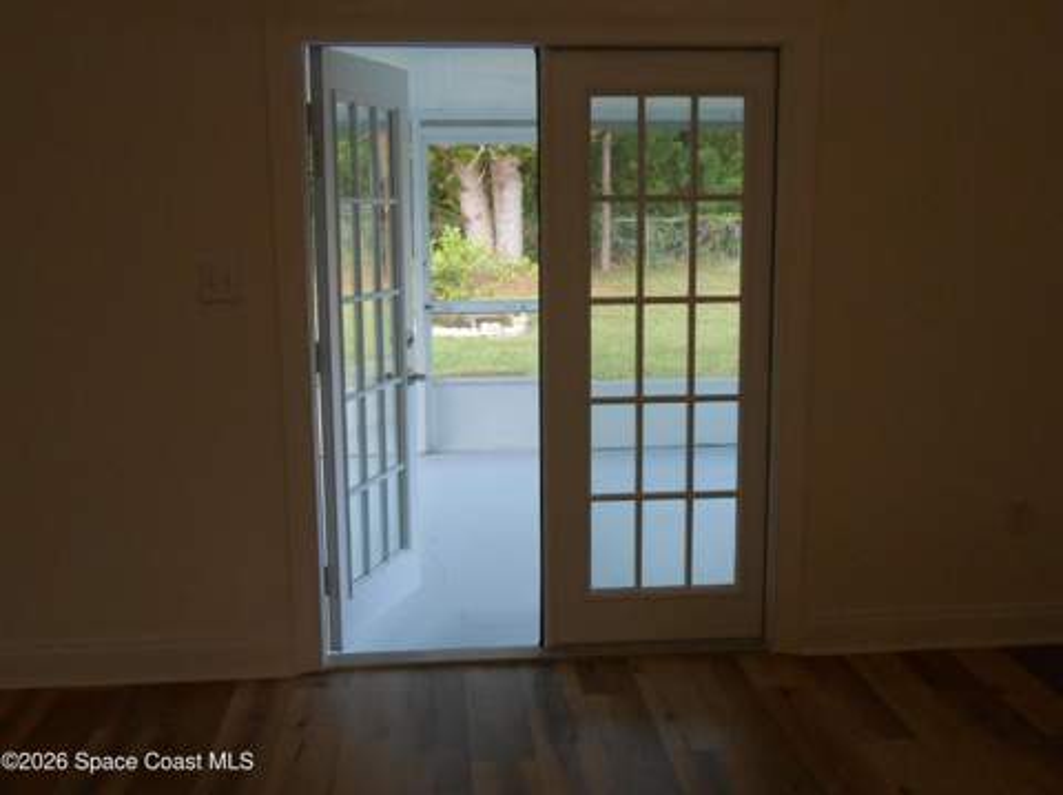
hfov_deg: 49.0
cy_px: 398
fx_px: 1166
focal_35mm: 38
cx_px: 532
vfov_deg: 37.7
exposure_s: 1/125
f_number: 4.2
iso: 400
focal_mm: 6.8
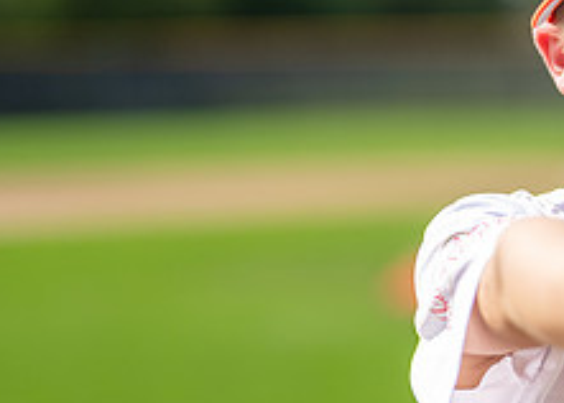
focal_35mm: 176
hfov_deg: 11.2
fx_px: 2820
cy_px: 144
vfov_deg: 8.2
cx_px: 669
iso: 100
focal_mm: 50
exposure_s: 1/6400
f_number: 1.2
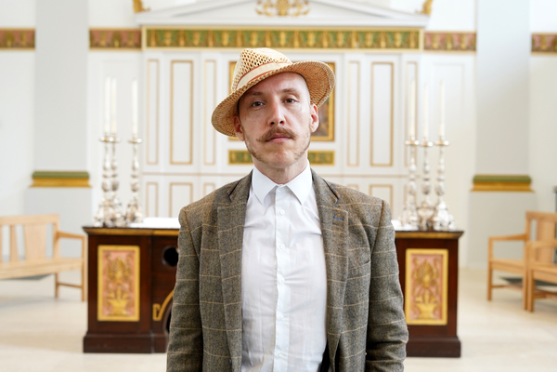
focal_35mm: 50
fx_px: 774
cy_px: 186
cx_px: 278
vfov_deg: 27.0
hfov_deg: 39.6
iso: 1250
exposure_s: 1/100
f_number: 4.5
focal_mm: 50
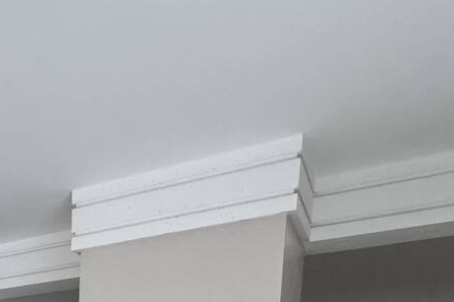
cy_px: 480
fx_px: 592
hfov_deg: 32.4
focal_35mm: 47
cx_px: -126
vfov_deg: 22.3
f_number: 2.2
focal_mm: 2.22
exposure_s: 1/99
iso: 200
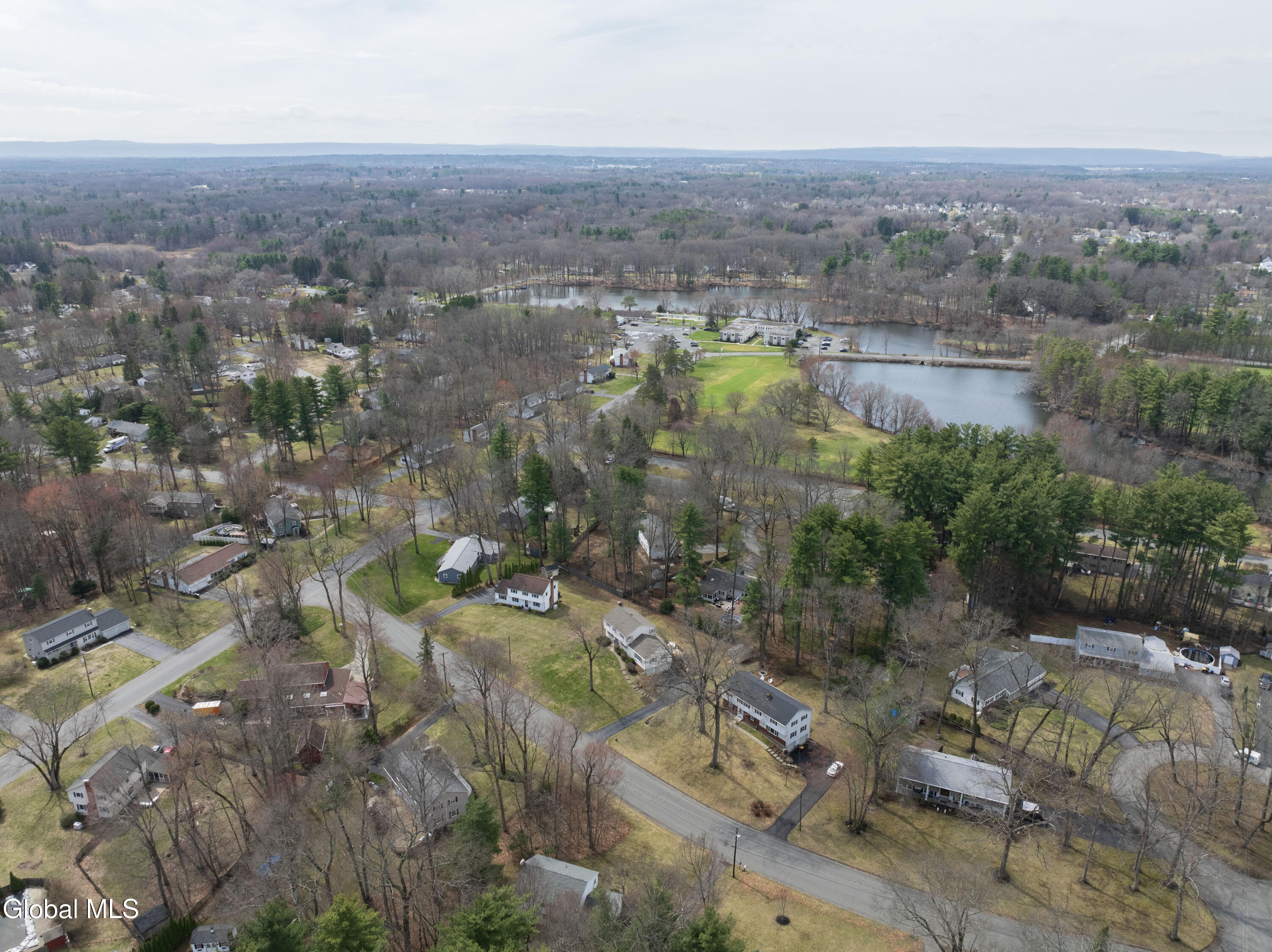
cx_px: 636
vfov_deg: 56.8
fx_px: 881
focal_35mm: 24
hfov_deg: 71.6
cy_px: 476
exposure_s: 1/2500
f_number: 2.8
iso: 330
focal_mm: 12.29
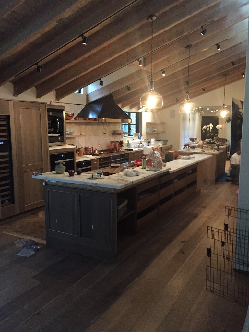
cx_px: 124
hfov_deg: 48.2
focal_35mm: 29
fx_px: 278
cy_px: 166
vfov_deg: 61.7
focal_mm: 4.15
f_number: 2.2
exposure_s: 1/15
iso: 400
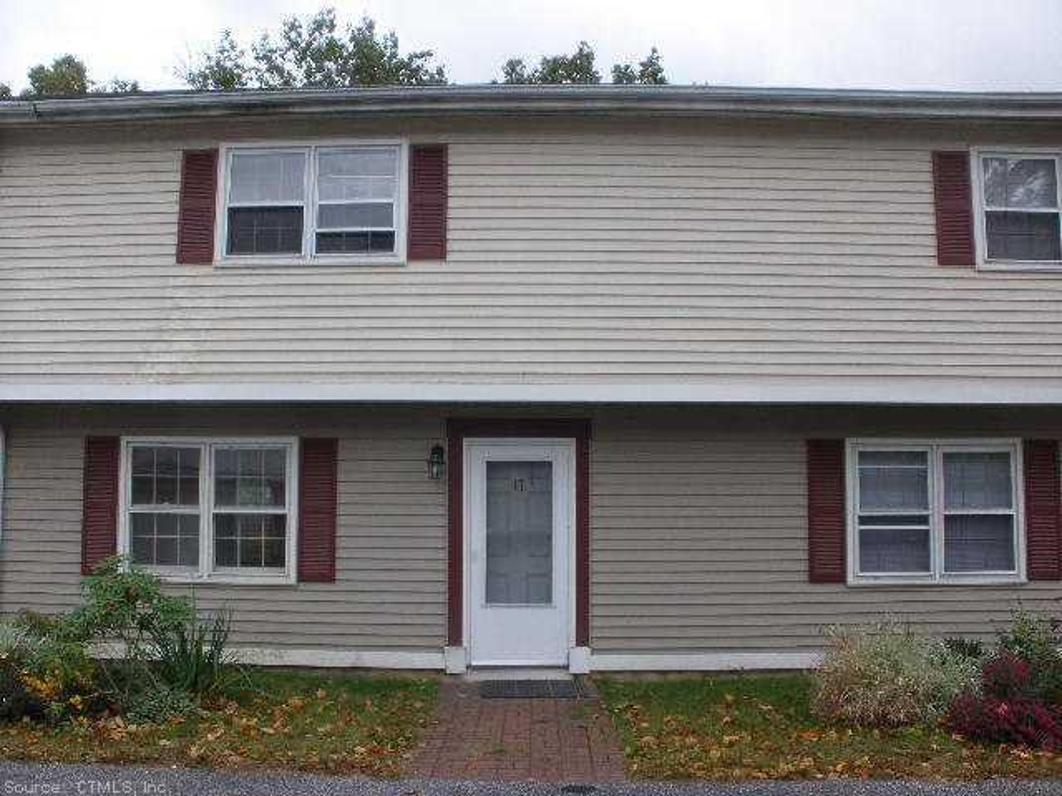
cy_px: 398
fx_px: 1104
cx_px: 531
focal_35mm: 36
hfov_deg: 51.4
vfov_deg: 39.7
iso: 64
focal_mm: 6.3
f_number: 5.6
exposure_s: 1/80
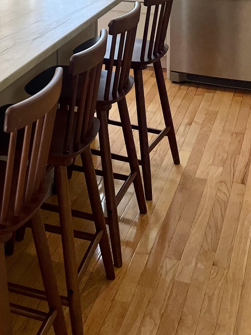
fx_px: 657
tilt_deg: -6.7
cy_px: -67
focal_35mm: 68
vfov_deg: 25.6
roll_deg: +1.7
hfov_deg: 20.9
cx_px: 2
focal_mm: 5.1
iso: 64
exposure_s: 1/120
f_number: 1.6
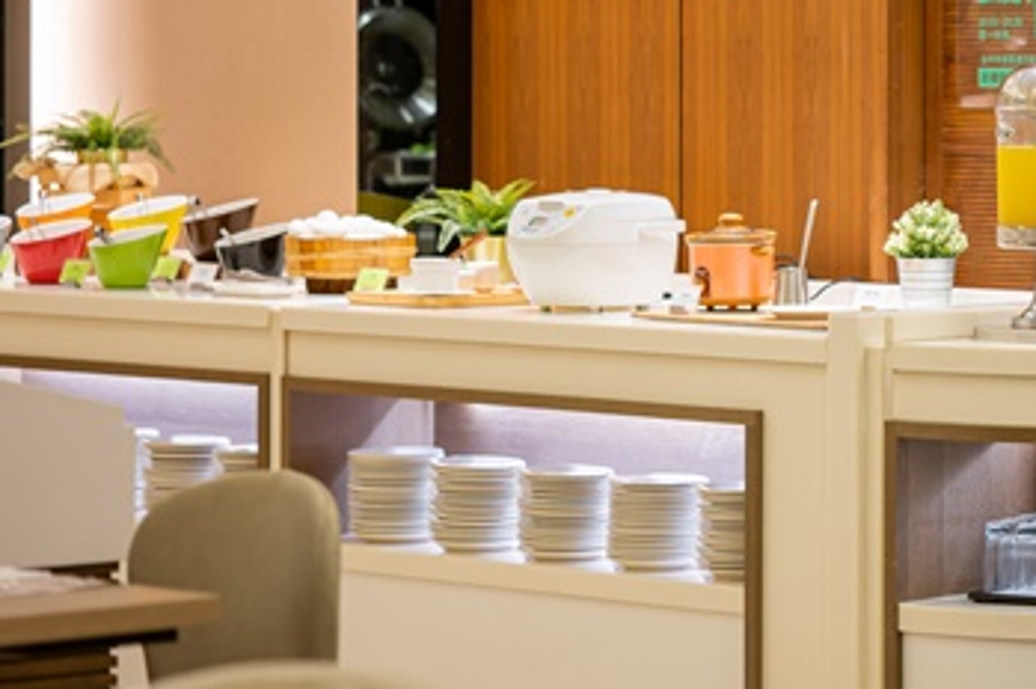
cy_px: 12
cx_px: 1036
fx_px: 5118
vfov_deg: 7.7
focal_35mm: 178
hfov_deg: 11.4
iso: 400
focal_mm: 85
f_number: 1.8
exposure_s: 1/125
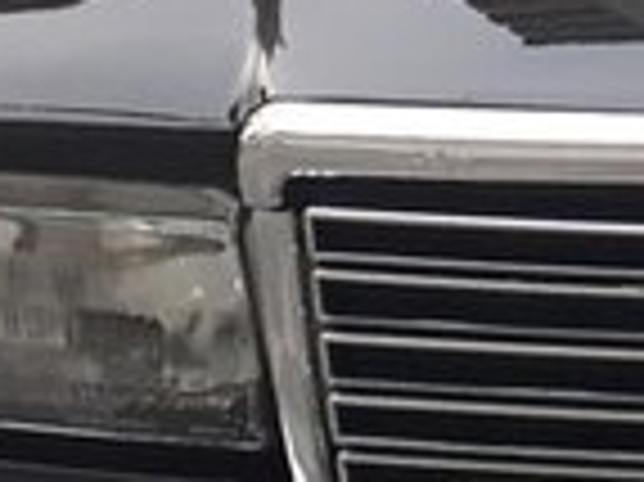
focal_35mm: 125
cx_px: 1207
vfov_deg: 10.8
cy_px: -493
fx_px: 2324
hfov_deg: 13.8
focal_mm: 3.6
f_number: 1.9
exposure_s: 1/50
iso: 50
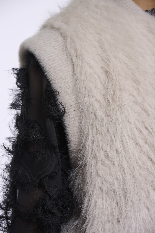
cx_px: 78
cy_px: 116
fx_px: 710
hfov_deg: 12.5
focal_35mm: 110
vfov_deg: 18.6
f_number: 8
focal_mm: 110
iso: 125
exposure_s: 1/160
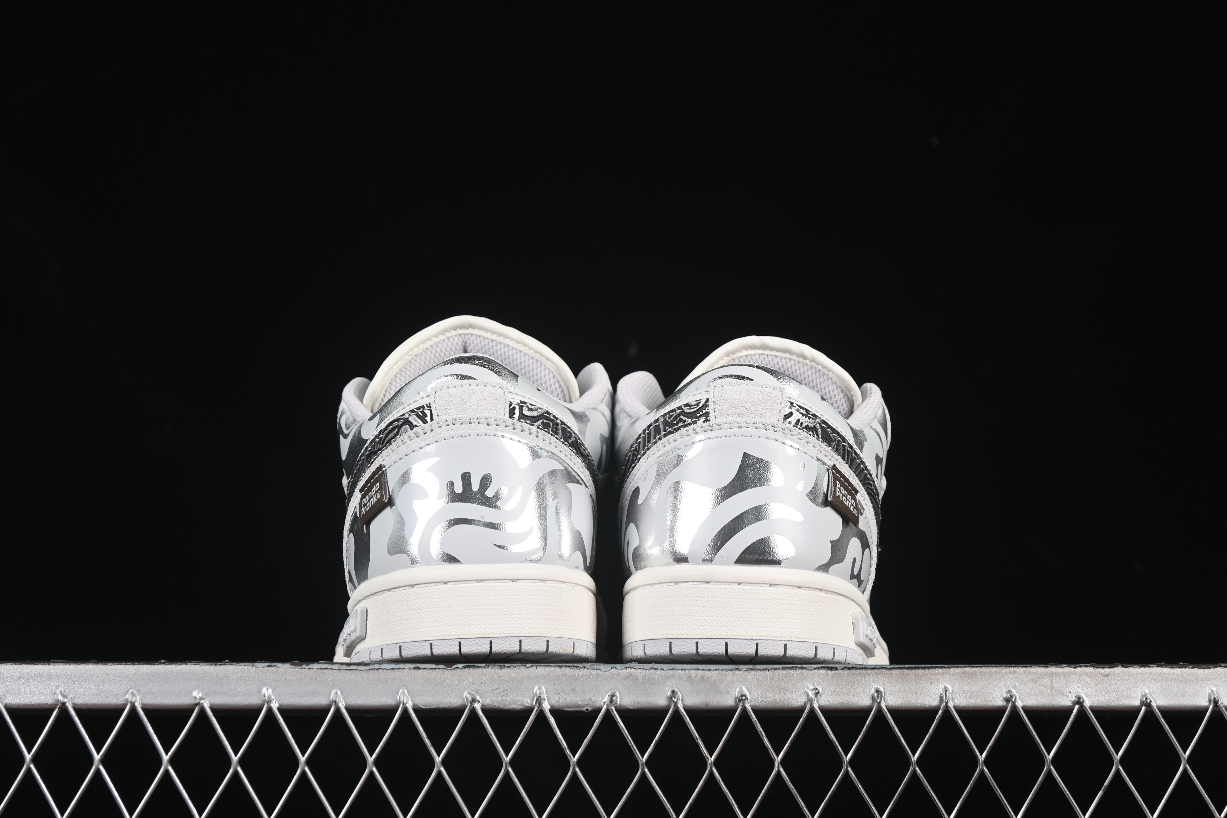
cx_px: 614
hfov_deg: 27.0
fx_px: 2556
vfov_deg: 18.2
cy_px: 409
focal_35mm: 75
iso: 160
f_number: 7.1
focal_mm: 50
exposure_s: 1/80
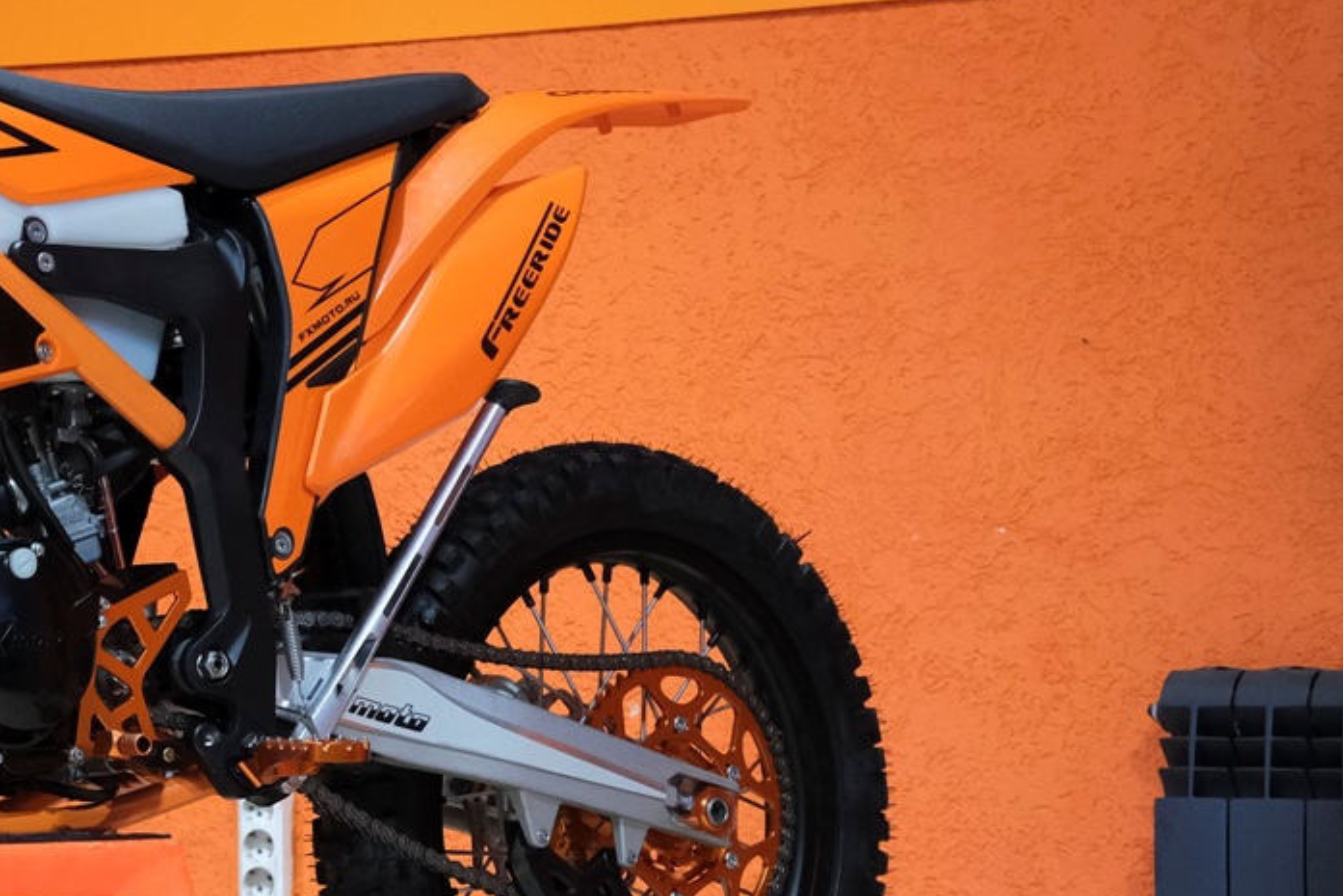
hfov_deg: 16.1
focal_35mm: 124
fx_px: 4627
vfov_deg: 11.1
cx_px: -112
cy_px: 467
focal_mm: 35.8
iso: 2000
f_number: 4
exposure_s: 1/100
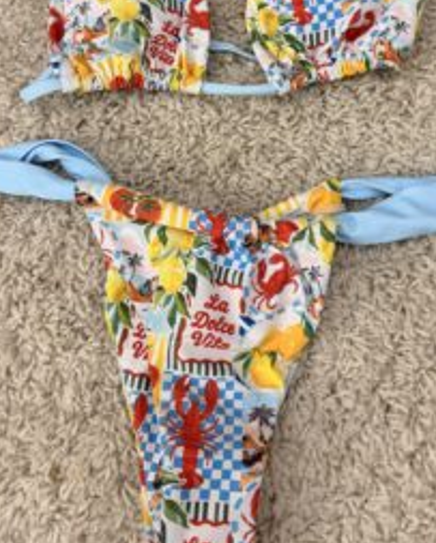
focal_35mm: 37
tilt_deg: -74.6
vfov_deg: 47.7
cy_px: 157
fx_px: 596
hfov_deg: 40.2
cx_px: 234
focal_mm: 6.76
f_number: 1.78
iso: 80
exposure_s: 1/100
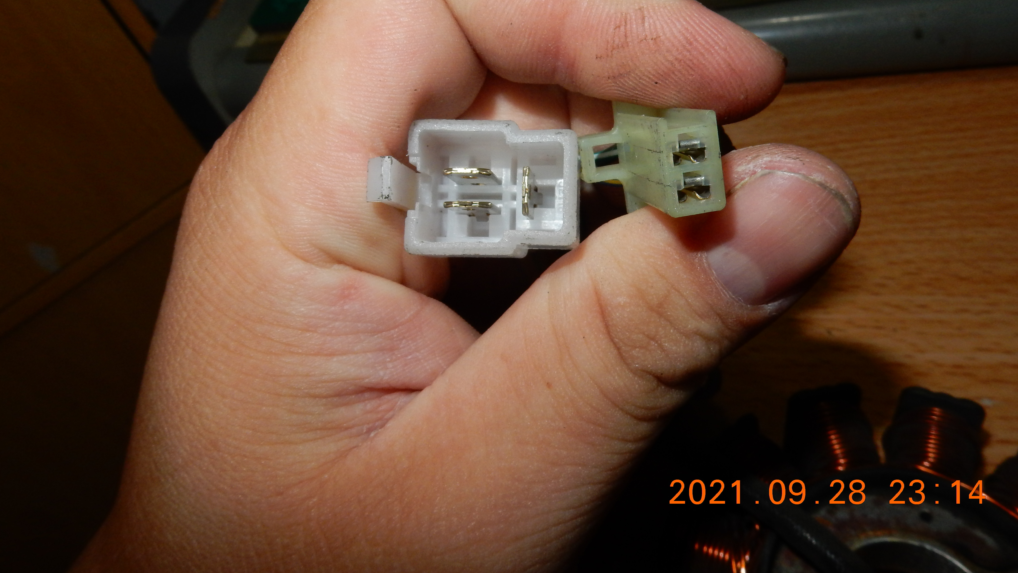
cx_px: 508
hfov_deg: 67.9
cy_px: 182
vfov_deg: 40.9
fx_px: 756
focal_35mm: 28
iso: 200
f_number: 5.6
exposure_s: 1/30
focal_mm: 4.5
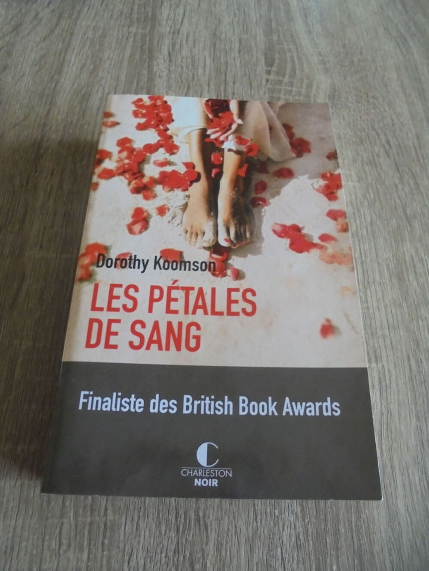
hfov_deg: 53.1
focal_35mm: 26
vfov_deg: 67.3
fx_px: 430
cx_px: 214
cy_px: 286
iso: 320
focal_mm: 4.6
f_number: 3.5
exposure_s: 1/30
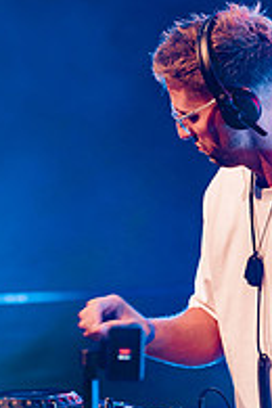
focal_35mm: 201
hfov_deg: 6.8
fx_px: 2278
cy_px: 232
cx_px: 268
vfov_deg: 10.2
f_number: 2.8
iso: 640
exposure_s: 1/160
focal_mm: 87
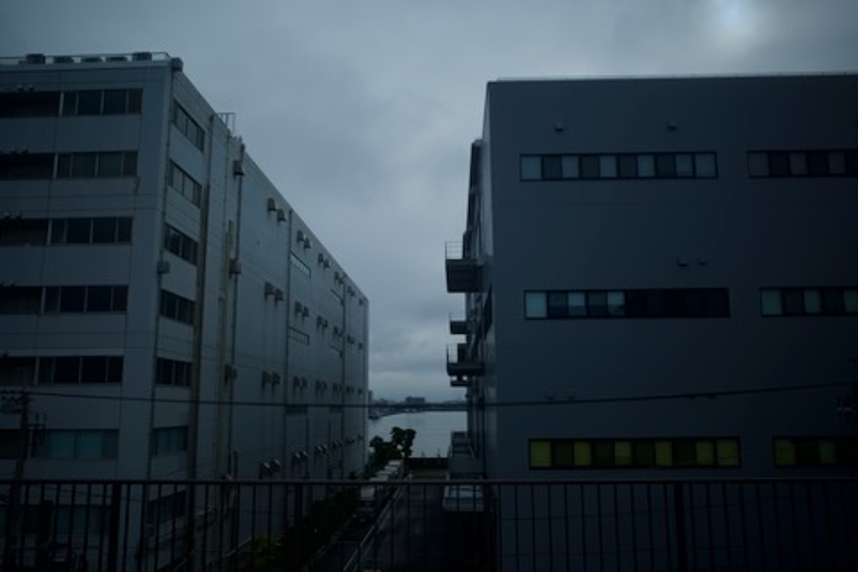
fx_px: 667
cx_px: 429
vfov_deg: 46.4
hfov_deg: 65.5
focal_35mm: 28
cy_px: 286
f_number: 5.6
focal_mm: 18.3
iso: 200
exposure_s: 1/800
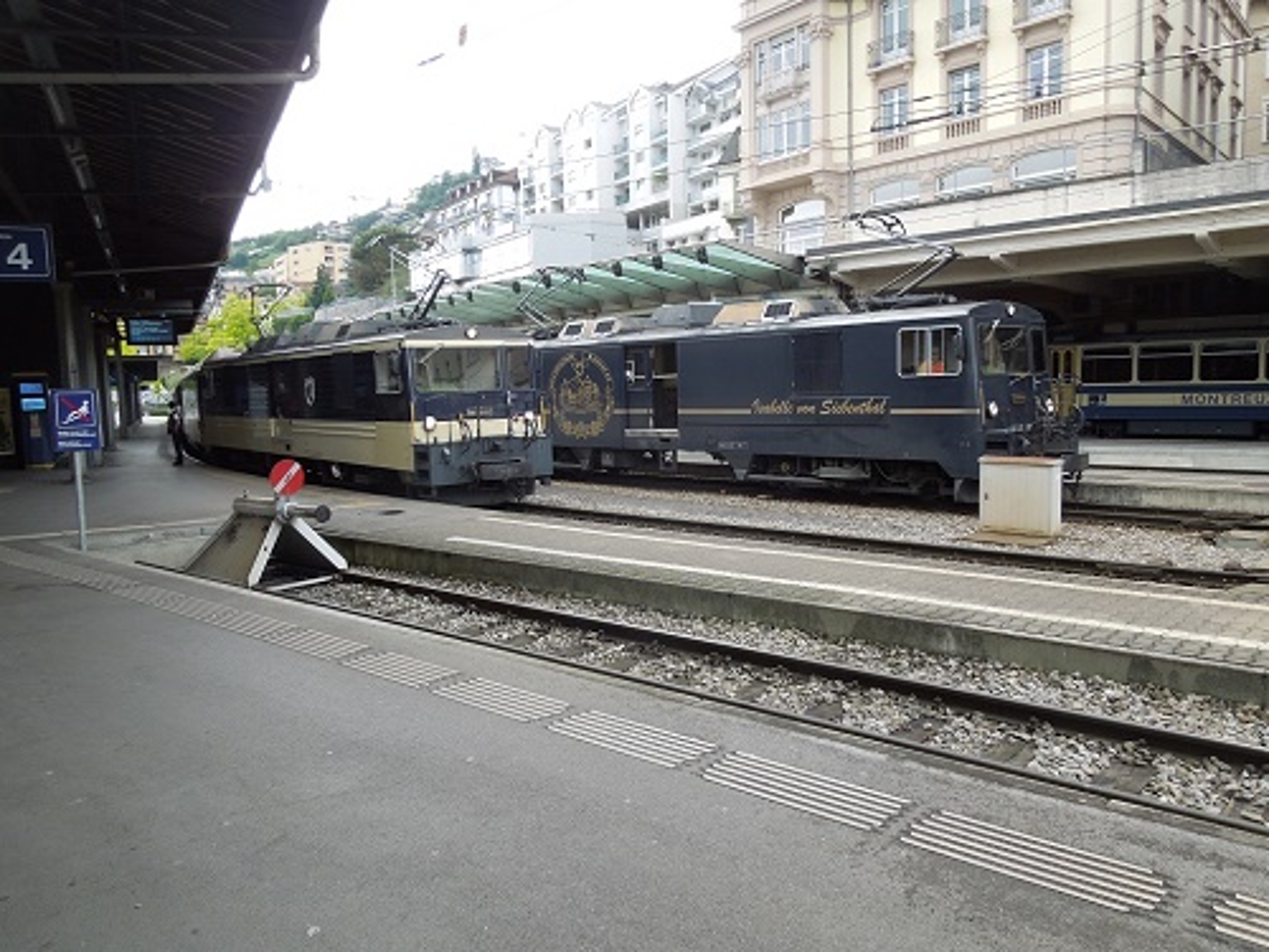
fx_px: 916
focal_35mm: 25
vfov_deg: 54.9
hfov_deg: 69.4
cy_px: 476
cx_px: 634
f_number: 3.3
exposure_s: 1/80
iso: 100
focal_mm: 4.5
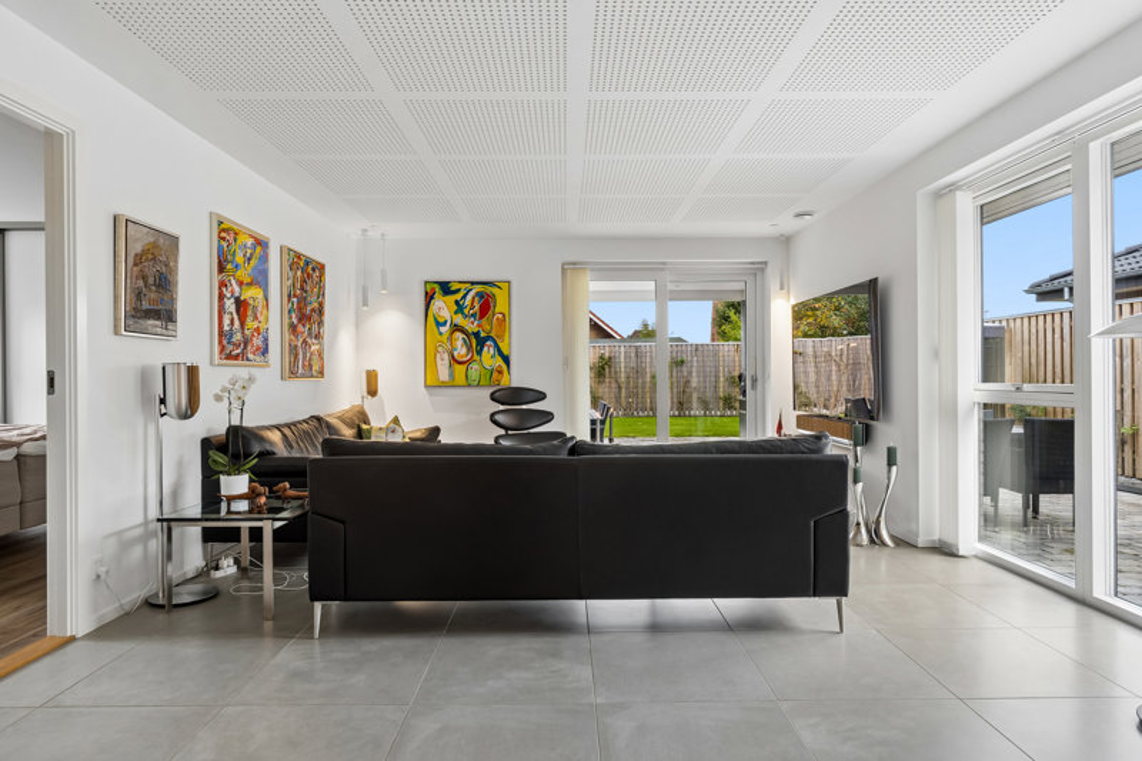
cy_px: 380
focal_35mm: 22
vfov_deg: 56.1
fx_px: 714
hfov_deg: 77.3
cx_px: 571
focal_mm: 15
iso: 200
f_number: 8
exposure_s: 1/3.33
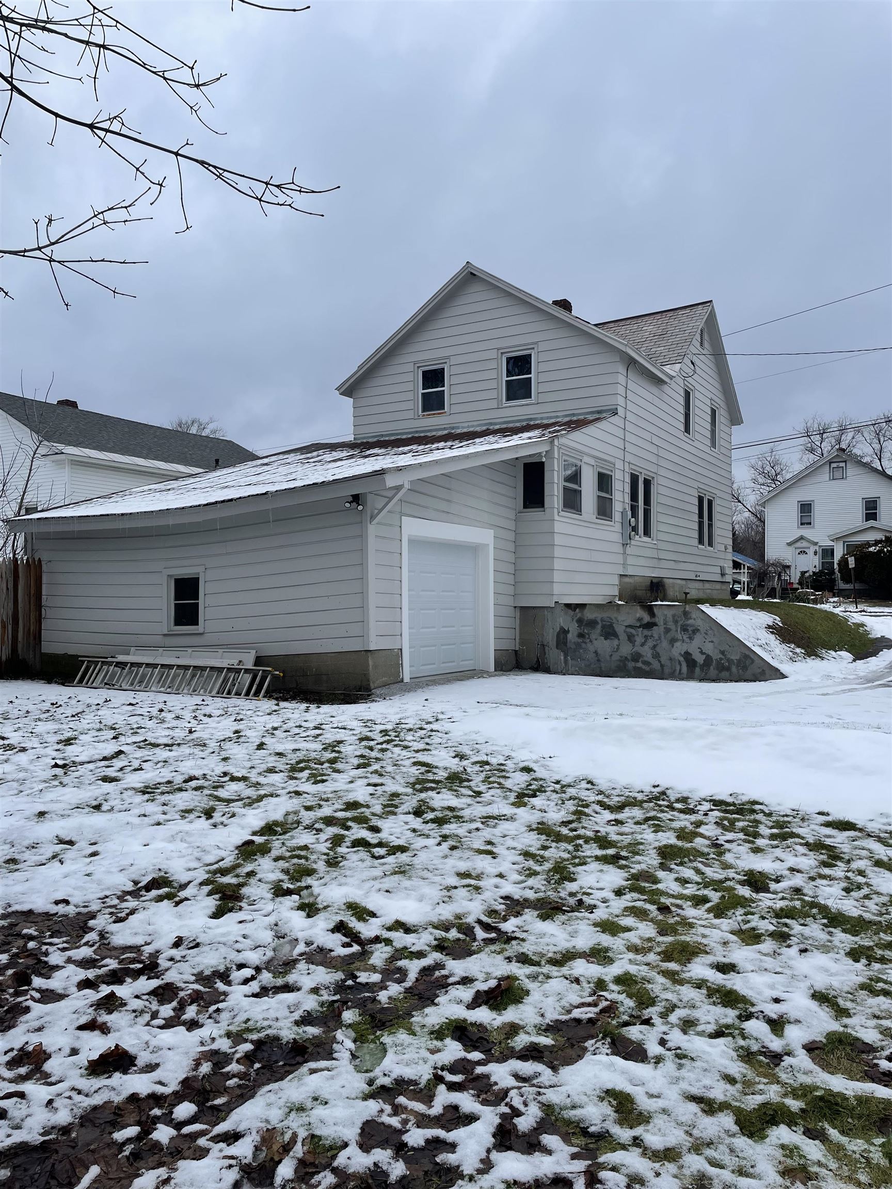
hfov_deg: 53.1
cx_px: 446
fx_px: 893
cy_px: 594
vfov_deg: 67.3
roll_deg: +0.1
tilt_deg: +1.5
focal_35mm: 26
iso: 32
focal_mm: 4.2
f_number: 1.6
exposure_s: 1/1195
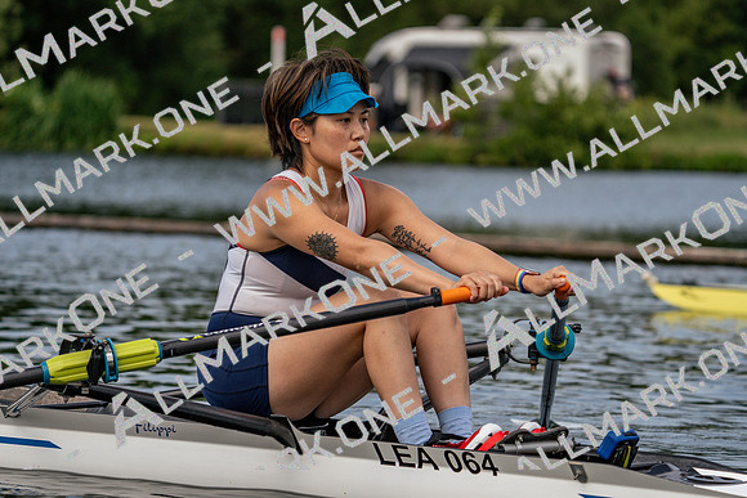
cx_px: 374
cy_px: 249
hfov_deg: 10.3
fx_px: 4151
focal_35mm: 200
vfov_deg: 6.9
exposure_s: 1/1600
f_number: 5.6
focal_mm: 200
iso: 320
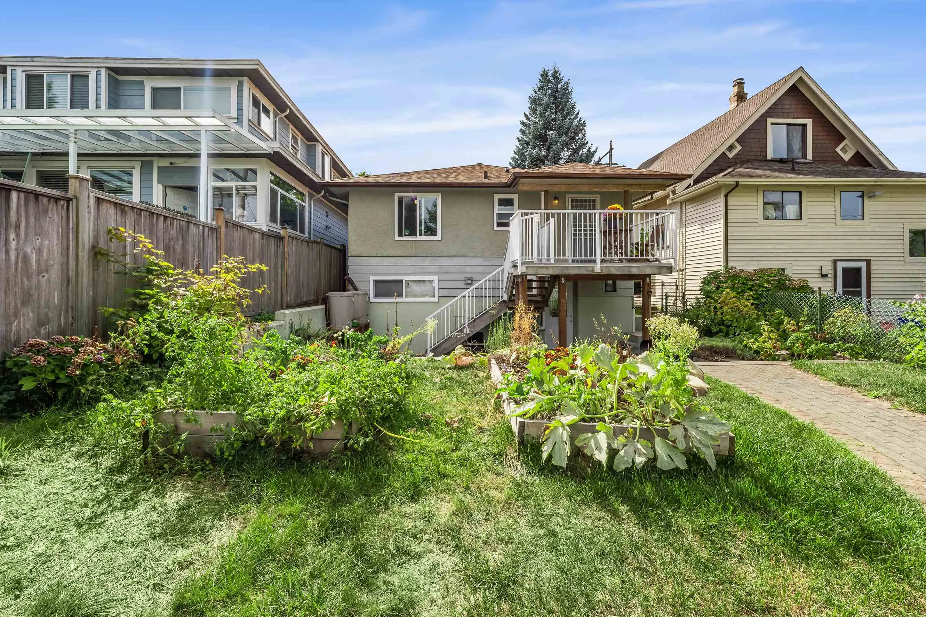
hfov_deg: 98.3
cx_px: 461
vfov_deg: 75.1
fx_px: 401
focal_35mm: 16
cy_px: 284
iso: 250
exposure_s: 1/400
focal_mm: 9
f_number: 9
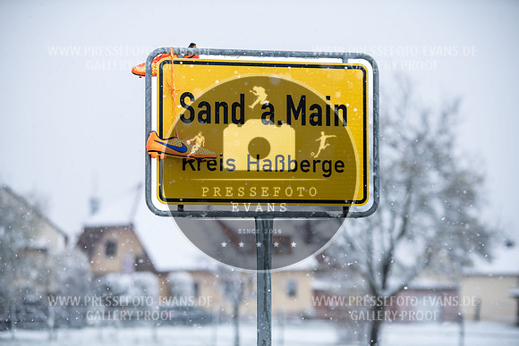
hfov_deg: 18.3
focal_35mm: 112
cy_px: 173
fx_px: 1615
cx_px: 260
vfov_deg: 12.2
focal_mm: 112
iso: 160
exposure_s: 1/640
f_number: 3.5
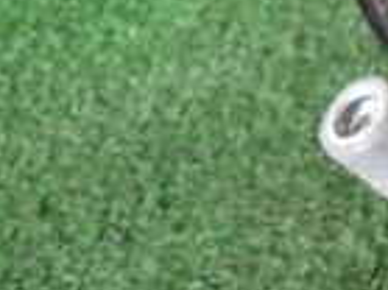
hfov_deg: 14.8
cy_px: 92
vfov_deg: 13.7
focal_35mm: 108
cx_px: 784
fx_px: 1209
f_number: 2
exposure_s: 1/40
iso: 200
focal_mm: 4.5
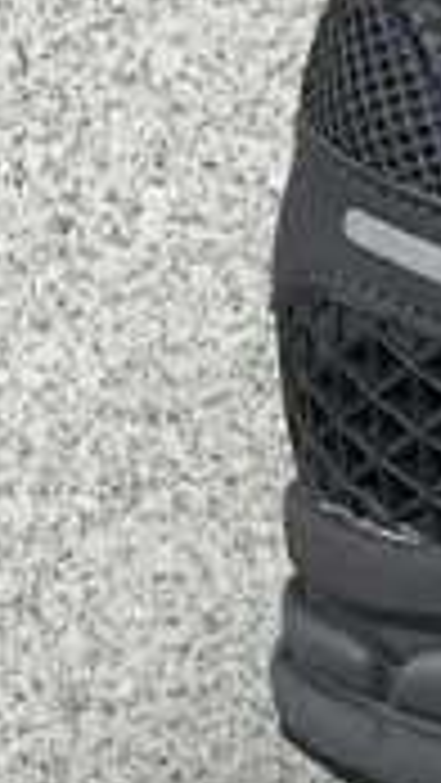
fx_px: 2575
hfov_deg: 8.3
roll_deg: -0.6
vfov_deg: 17.0
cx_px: 1318
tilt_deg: -20.8
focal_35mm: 124
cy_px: 738
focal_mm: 3.3
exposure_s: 1/100
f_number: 2.4
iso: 25
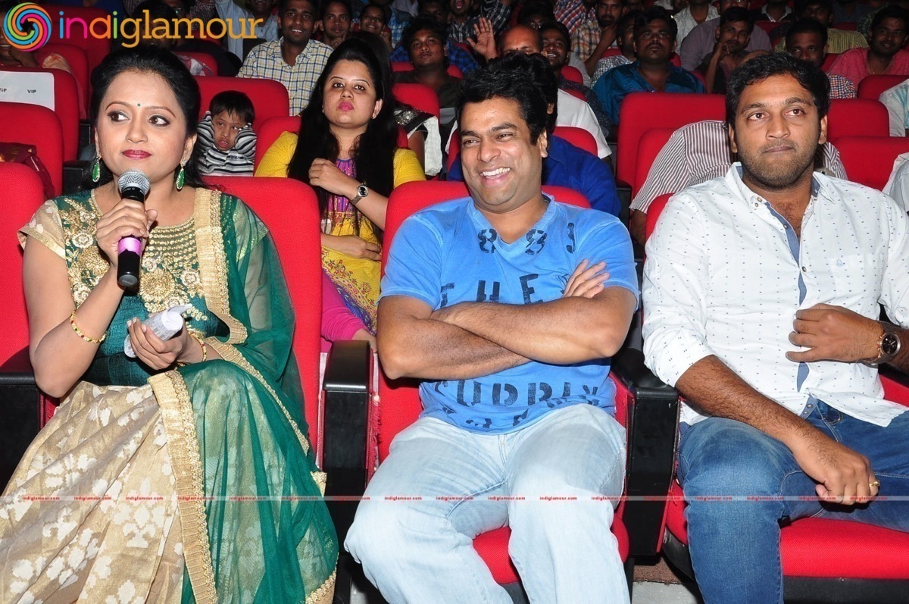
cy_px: 302
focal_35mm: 45
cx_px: 454
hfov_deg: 43.7
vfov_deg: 29.8
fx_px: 1135
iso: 400
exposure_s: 1/125
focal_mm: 30
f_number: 10
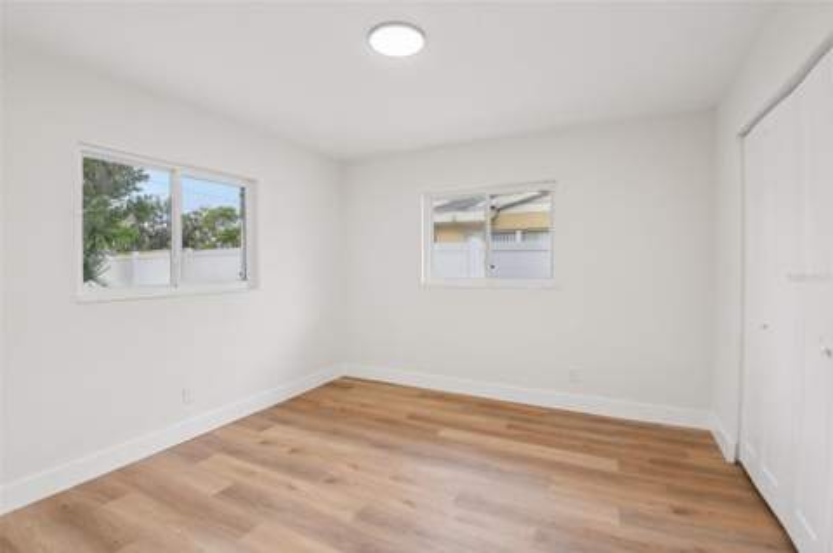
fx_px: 370
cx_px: 416
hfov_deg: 96.8
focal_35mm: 16
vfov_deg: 73.6
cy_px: 276
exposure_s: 1/40
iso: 400
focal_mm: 16
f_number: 8
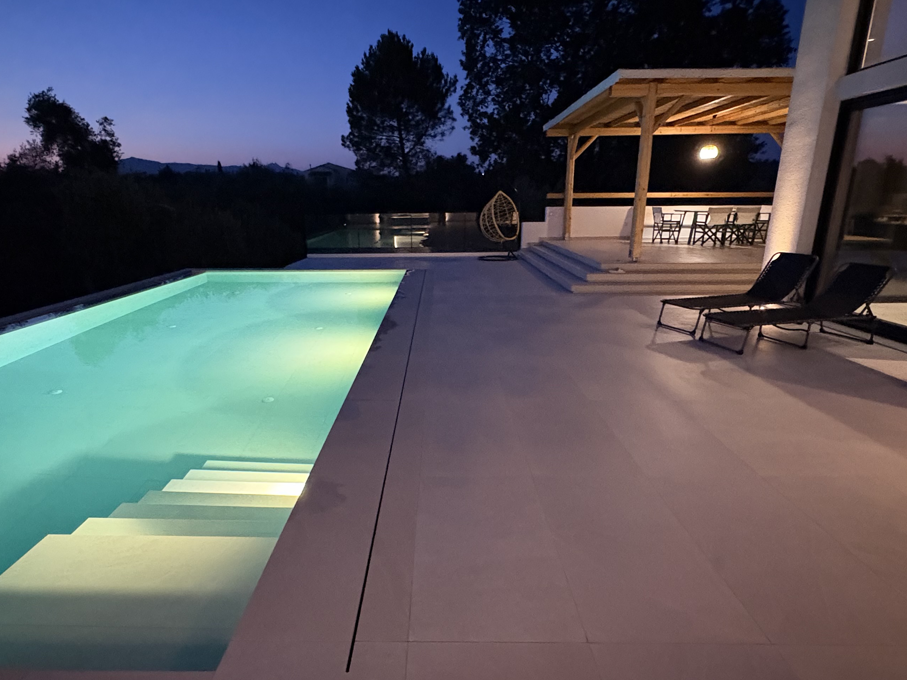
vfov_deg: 60.9
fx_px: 576
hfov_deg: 76.3
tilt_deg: -16.4
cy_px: 375
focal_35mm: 22
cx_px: 426
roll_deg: +1.5
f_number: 2.2
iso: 1000
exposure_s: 1/33
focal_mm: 2.22
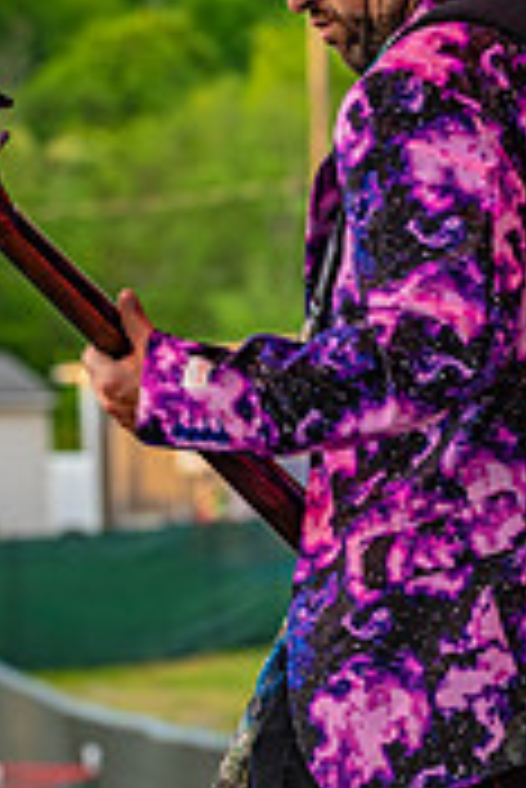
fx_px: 5052
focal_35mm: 231
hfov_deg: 6.0
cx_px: 405
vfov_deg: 8.9
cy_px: 504
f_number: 4
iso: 500
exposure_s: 1/250
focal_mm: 90
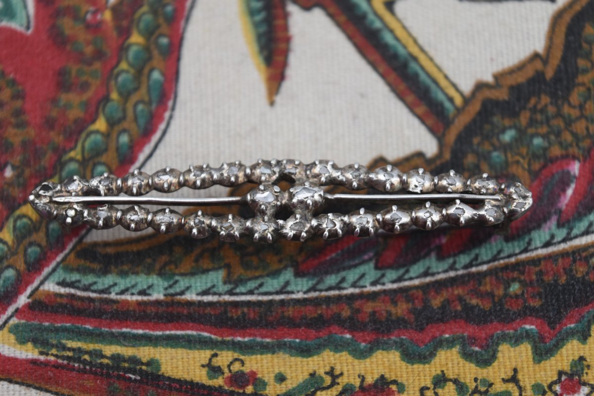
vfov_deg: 16.6
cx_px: 297
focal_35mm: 82
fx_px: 1361
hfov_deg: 24.6
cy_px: 198
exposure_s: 1/200
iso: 400
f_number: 5.6
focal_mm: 55
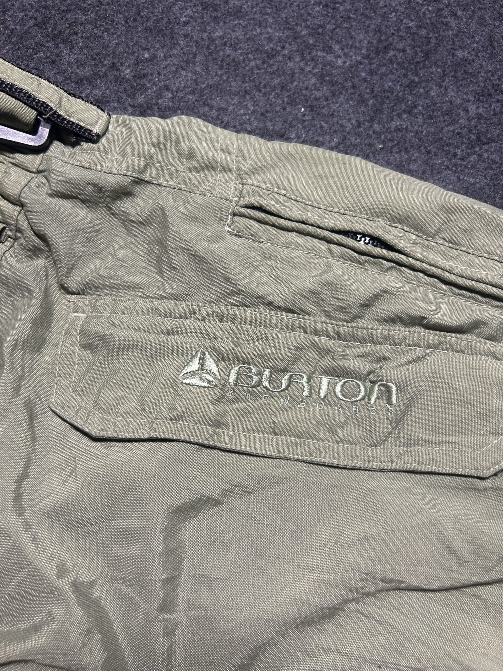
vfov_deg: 67.3
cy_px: 336
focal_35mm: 26
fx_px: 504
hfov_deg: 53.1
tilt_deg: -56.9
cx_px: 252
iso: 100
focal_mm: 5.7
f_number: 1.5
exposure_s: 1/50
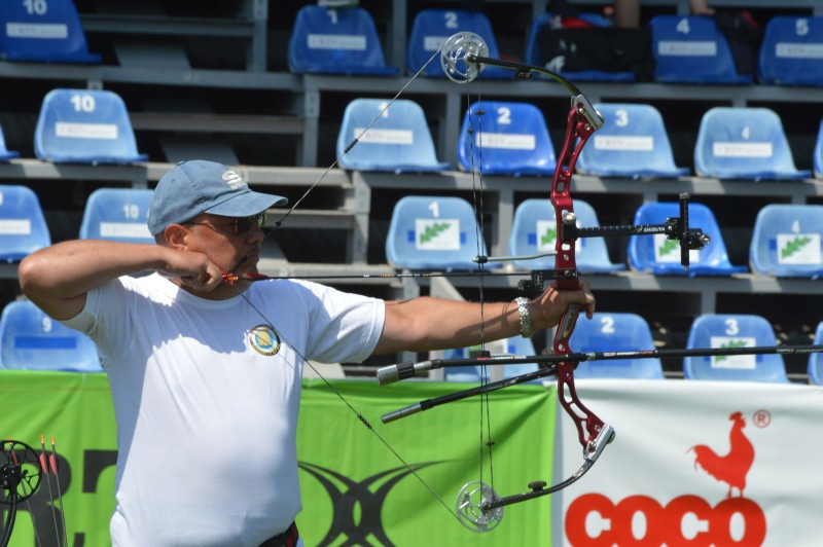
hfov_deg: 4.6
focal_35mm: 450
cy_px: 274
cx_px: 412
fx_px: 10279
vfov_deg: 3.0
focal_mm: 300
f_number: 18
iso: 400
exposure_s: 1/320
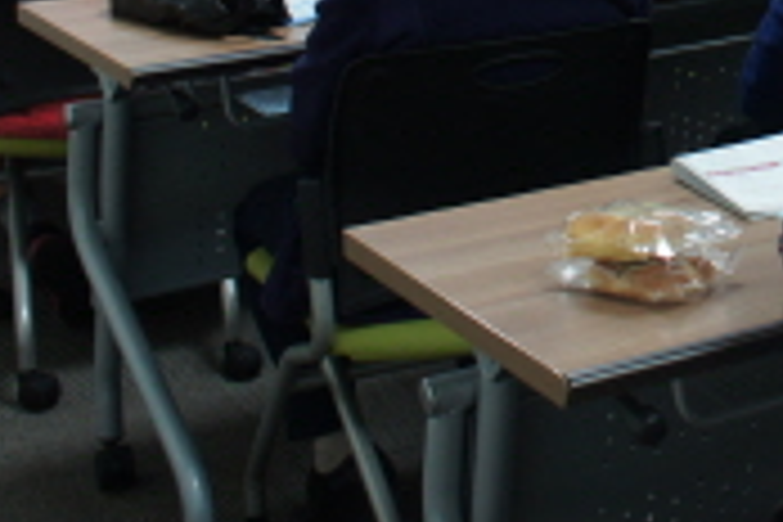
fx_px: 2088
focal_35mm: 96
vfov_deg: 13.0
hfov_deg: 19.1
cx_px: 1112
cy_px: -382
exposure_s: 1/40
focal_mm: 18
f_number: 4.5
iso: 400
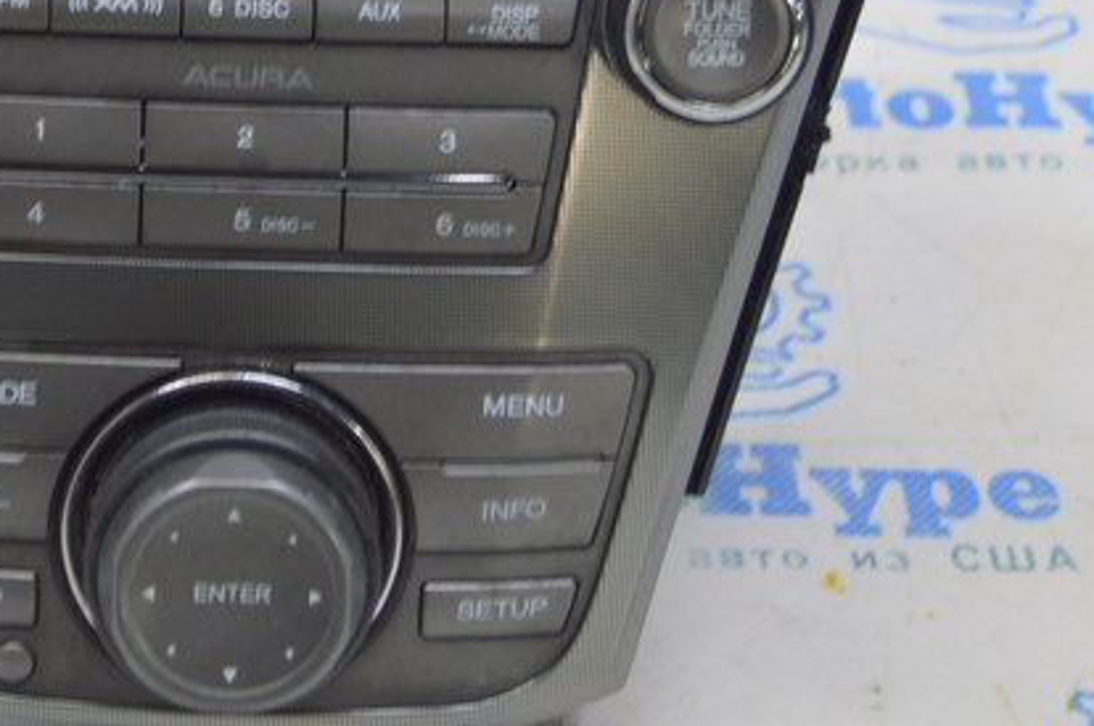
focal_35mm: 141
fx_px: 4280
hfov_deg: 14.5
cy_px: 20
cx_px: 235
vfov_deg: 9.6
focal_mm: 38
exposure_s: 1/20
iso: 400
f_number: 5.6
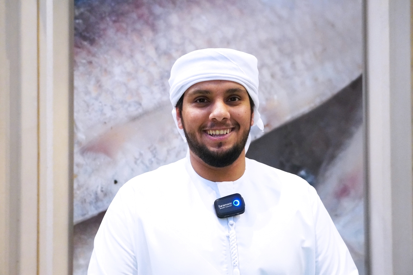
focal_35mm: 38
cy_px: 138
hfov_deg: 51.3
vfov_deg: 35.5
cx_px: 206
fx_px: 430
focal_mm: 25
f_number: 4
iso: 6400
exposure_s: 1/30
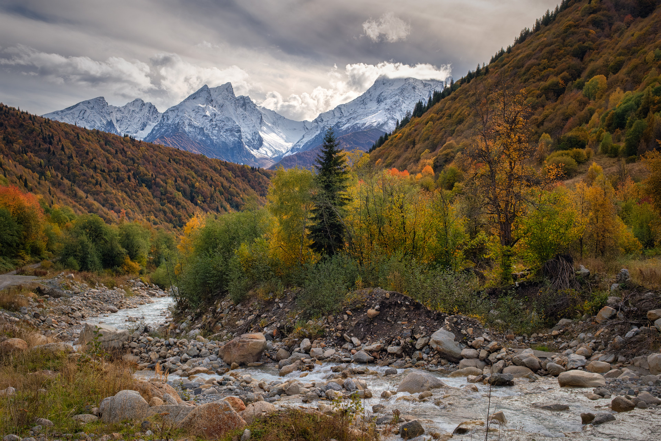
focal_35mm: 35
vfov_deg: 37.9
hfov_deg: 54.4
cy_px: 220
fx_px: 643
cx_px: 330
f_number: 11
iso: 500
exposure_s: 1/280
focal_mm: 23
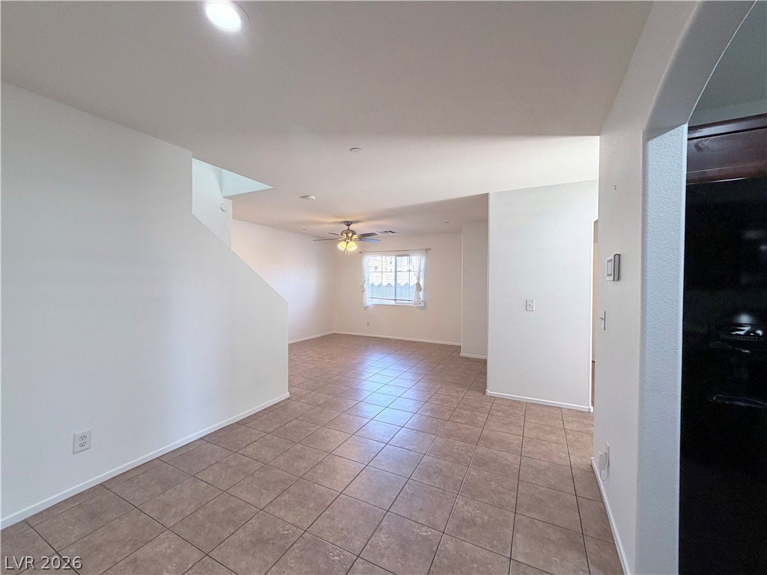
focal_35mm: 14
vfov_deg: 85.7
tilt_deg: -0.5
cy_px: 288
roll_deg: +0.3
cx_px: 384
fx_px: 310
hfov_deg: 102.1
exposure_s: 1/120
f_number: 2.2
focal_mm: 2.22
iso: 250
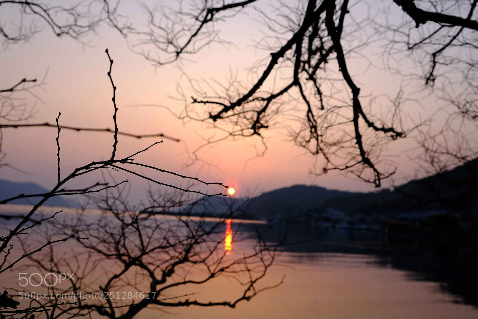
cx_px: 239
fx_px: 478
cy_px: 160
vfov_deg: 36.9
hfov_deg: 53.1
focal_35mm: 36
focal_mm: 24.3
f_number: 6.4
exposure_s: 1/90
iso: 100
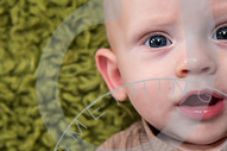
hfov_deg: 17.0
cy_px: 100
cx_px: 225
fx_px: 743
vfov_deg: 11.6
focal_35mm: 118
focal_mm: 32
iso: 200
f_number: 2.8
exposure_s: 1/125
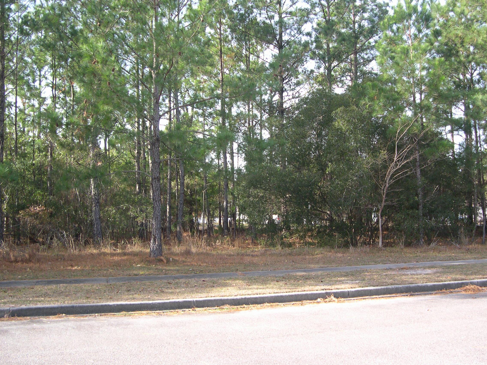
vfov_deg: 37.7
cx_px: 244
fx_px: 535
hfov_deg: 49.0
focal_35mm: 38
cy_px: 182
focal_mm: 8
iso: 100
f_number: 2.8
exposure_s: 1/153
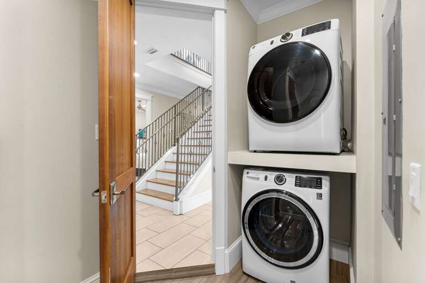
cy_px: 142
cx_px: 212
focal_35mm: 16
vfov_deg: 75.5
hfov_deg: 98.5
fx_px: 183
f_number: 8
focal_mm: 15.5
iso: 400
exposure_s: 1/8
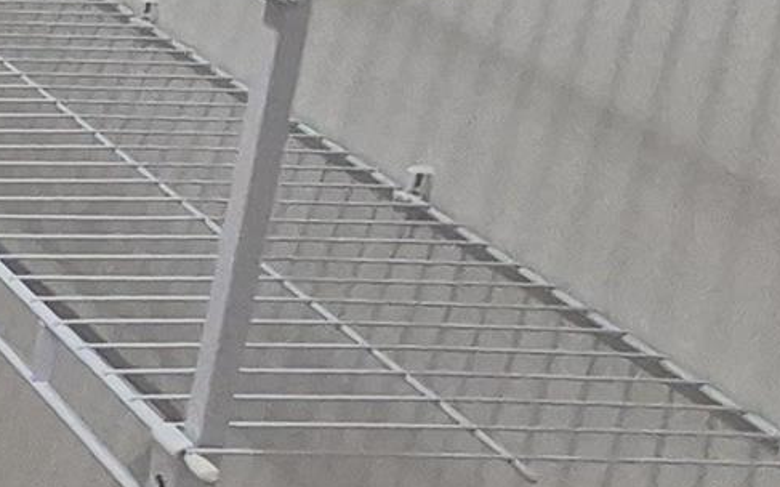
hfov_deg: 14.9
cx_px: -1071
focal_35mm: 87
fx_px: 1849
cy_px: -224
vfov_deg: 14.1
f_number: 2.2
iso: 400
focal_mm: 1.74
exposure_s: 1/60
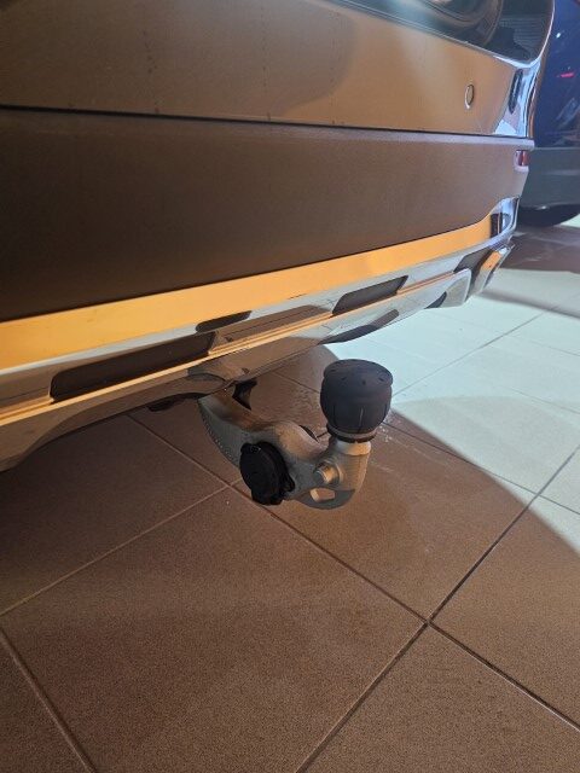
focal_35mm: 23
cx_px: 290
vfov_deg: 73.9
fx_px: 514
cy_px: 386
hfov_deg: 58.9
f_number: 1.7
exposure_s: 1/50
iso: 640
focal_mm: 6.3
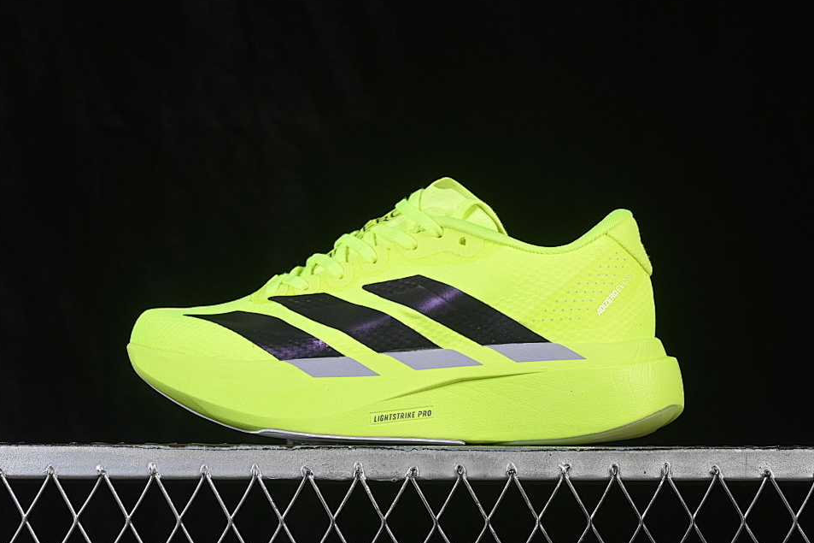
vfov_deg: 16.1
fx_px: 1921
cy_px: 254
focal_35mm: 85
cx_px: 414
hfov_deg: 23.9
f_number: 8
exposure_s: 1/80
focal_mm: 50
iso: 160
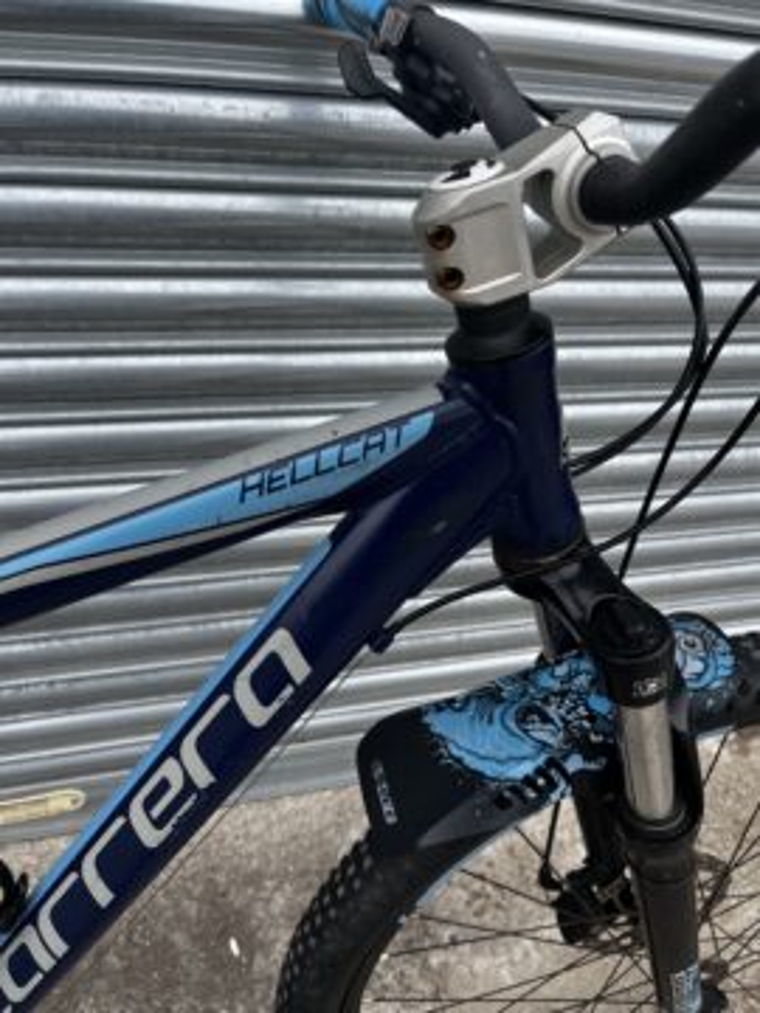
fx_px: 761
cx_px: 380
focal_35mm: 26
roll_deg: -7.9
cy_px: 506
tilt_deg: -37.8
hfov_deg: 53.1
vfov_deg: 67.3
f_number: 1.6
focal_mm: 5.1
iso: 50
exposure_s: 1/845
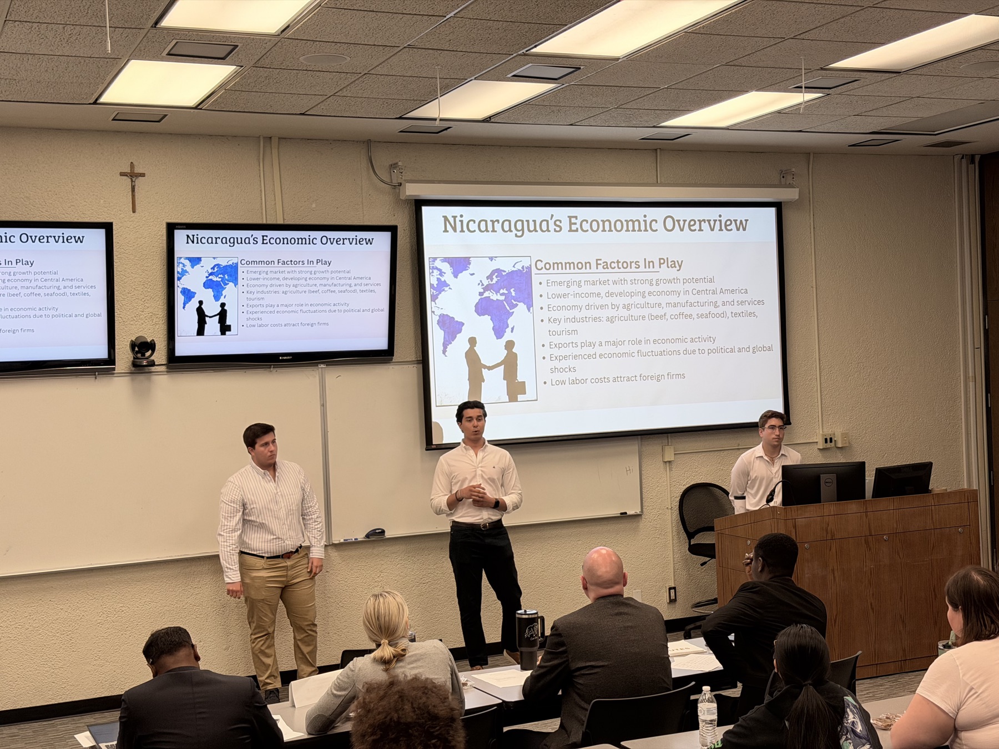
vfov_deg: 30.3
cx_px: 500
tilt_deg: -1.2
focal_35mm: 48
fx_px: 1385
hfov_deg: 39.7
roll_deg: +2.8
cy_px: 374
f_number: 1.78
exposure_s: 1/120
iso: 50
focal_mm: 6.76
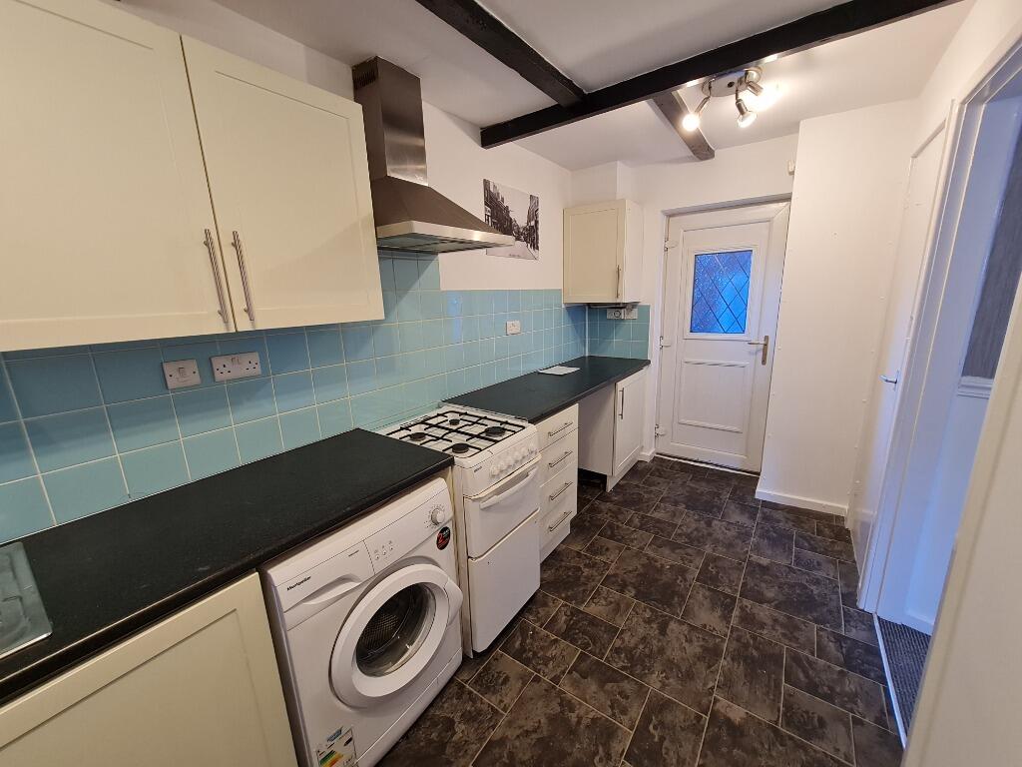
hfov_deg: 106.2
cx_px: 511
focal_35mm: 13
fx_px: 384
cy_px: 384
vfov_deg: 89.9
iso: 160
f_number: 2.2
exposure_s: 1/50
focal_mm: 1.74
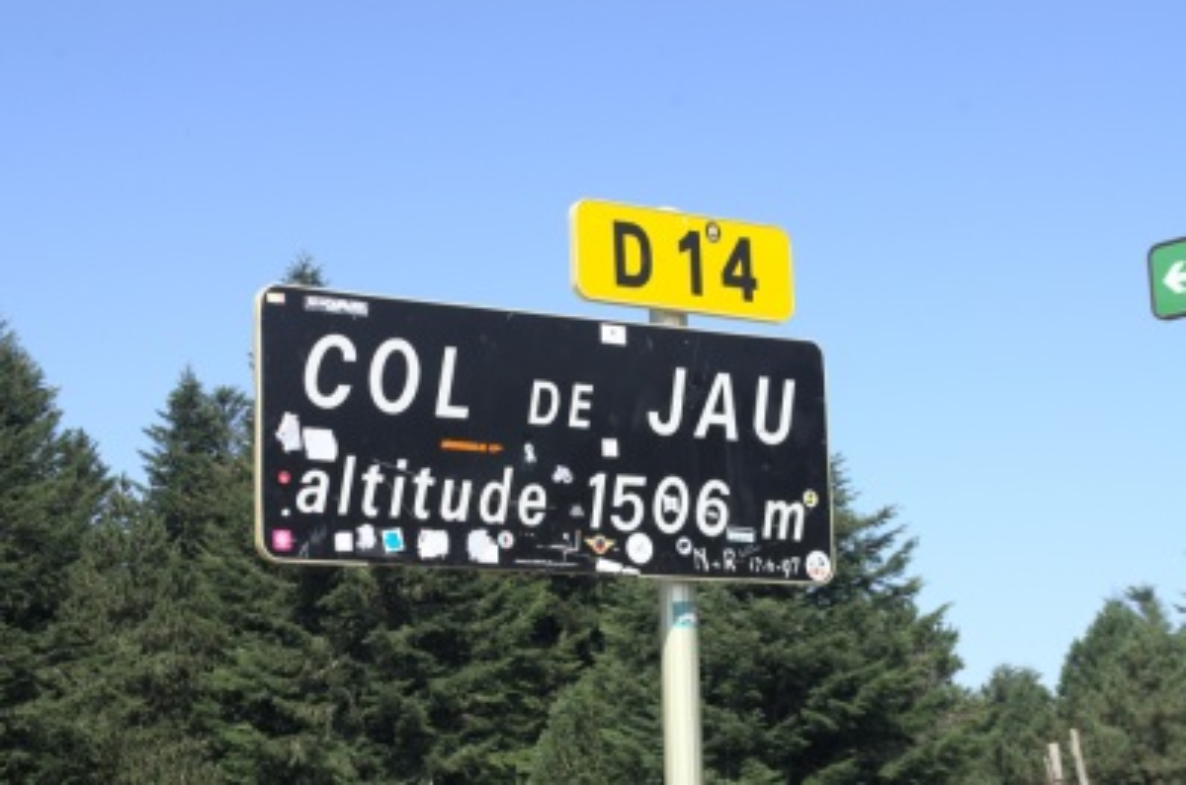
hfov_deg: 24.7
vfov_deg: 16.5
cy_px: 392
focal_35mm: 82
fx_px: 2712
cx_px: 593
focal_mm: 55
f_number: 11
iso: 125
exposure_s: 1/125
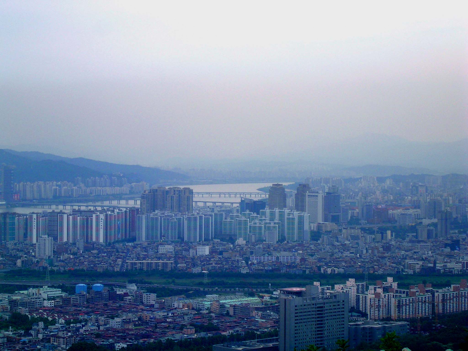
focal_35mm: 105
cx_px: 234
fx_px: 1420
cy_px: 176
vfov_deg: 14.1
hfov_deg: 18.7
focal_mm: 16.2
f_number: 4.9
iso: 50
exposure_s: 1/76.4
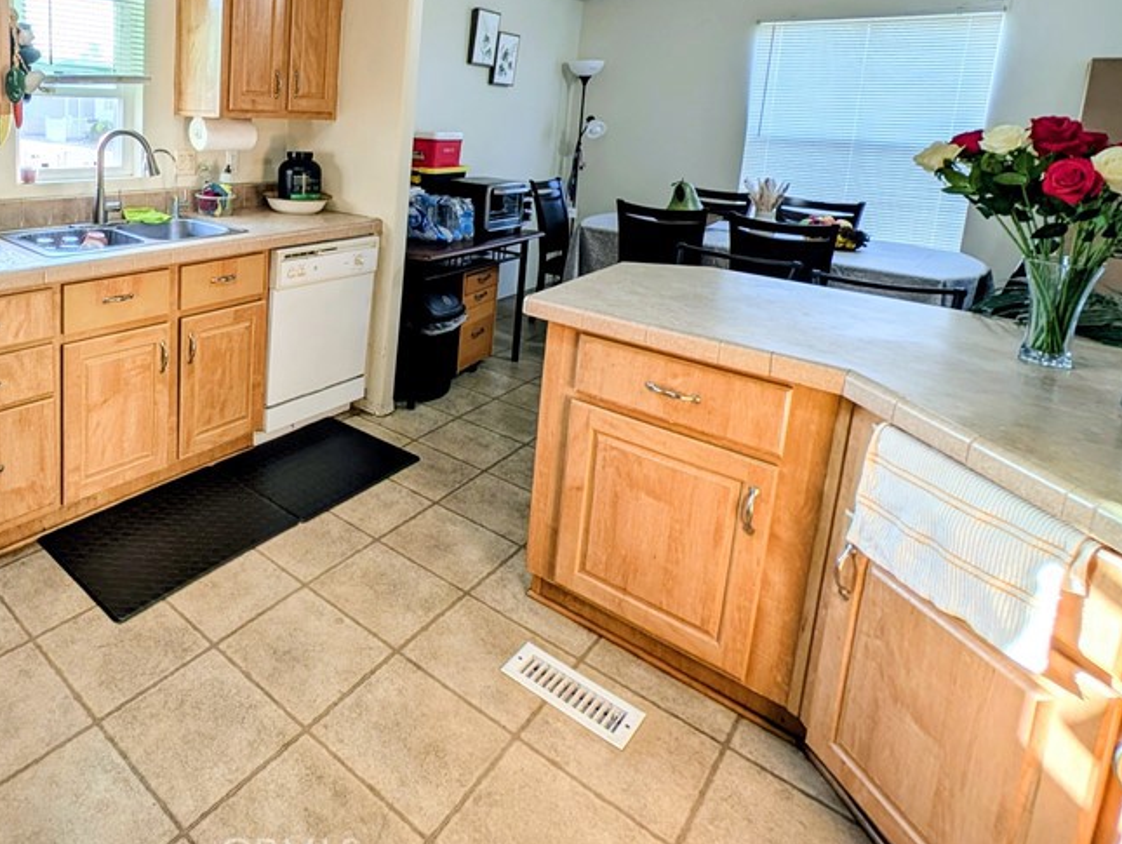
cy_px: 211
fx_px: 616
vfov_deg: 64.6
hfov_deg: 77.6
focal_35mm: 19
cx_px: 267
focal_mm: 2.23
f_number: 1.95
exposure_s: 1/120
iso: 45
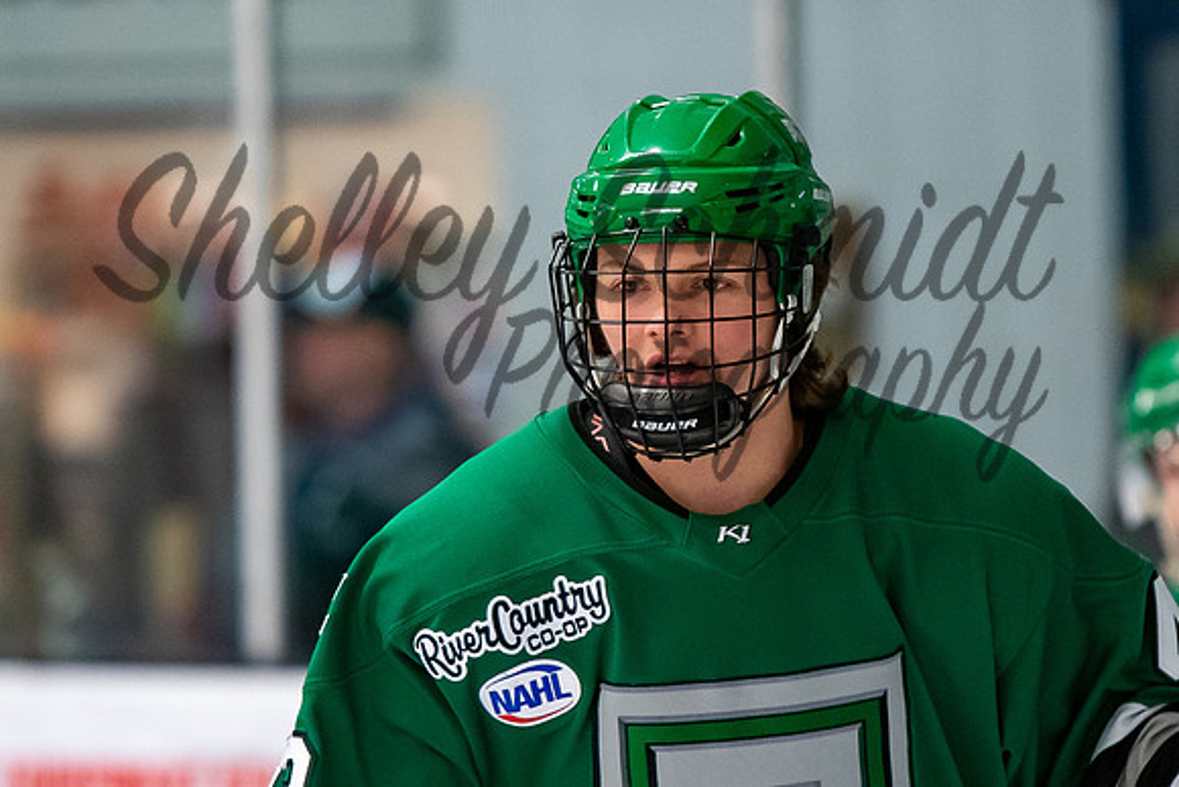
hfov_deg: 4.0
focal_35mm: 512
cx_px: 600
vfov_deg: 2.7
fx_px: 16767
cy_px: 303
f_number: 2.8
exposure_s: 1/800
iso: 1600
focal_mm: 200
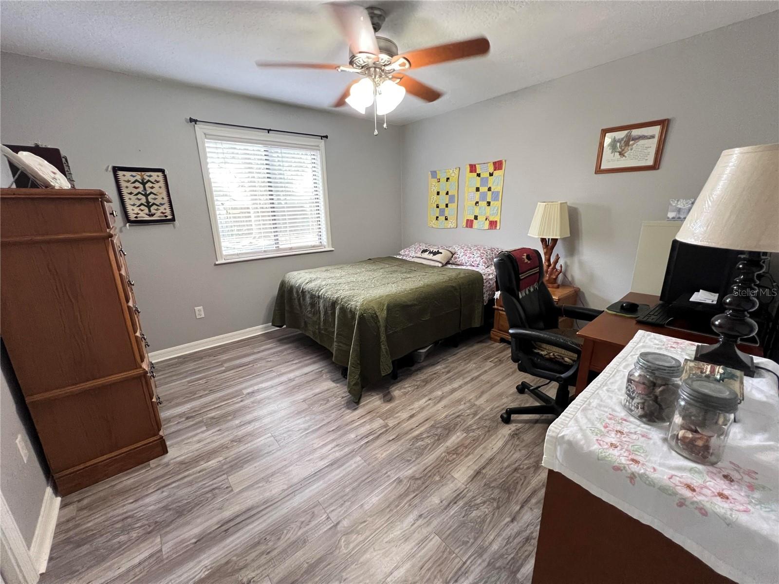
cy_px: 292
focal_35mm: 13
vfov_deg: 89.9
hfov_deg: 106.2
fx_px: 293
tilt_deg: -16.7
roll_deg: +1.7
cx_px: 390
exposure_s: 1/60
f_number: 1.8
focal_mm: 1.57
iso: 640
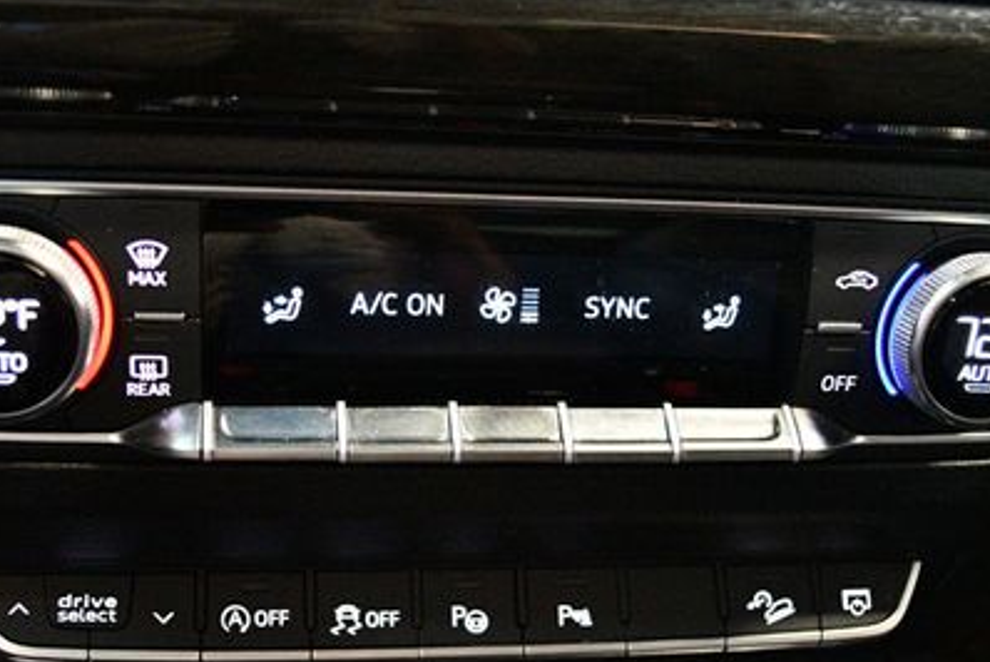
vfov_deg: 25.4
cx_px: 497
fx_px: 1459
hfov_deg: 37.5
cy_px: 443
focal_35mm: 53
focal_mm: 22
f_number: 3.8
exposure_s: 1/60
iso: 9000
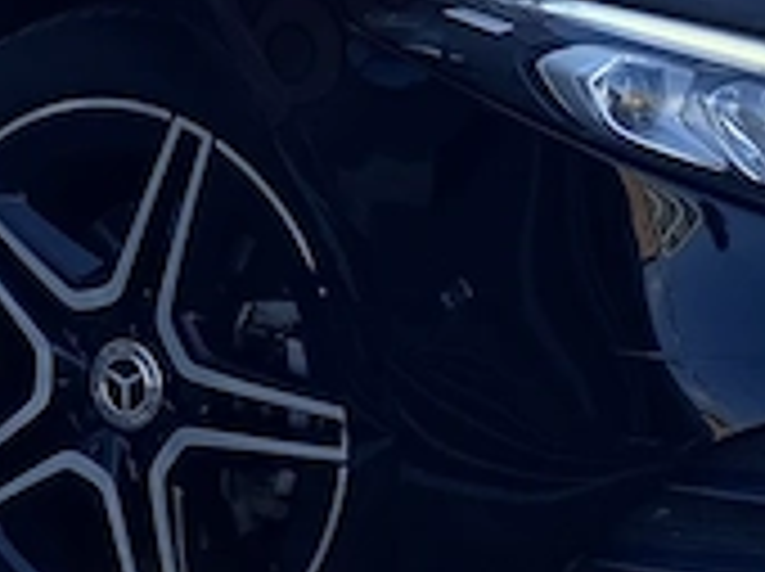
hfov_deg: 12.9
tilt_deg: -7.3
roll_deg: -0.9
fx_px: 3376
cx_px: 302
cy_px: -149
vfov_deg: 9.5
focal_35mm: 153
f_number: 1.8
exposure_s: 1/1300
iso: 32
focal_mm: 4.25
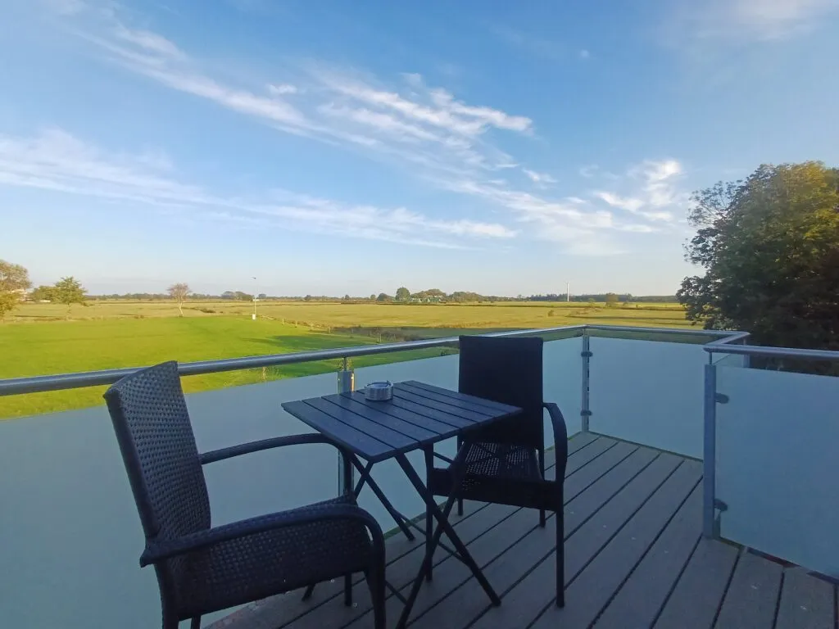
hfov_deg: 94.5
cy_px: 314
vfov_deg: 78.1
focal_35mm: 16
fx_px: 388
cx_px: 420
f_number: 2.2
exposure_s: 1/566
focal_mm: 1.64
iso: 40
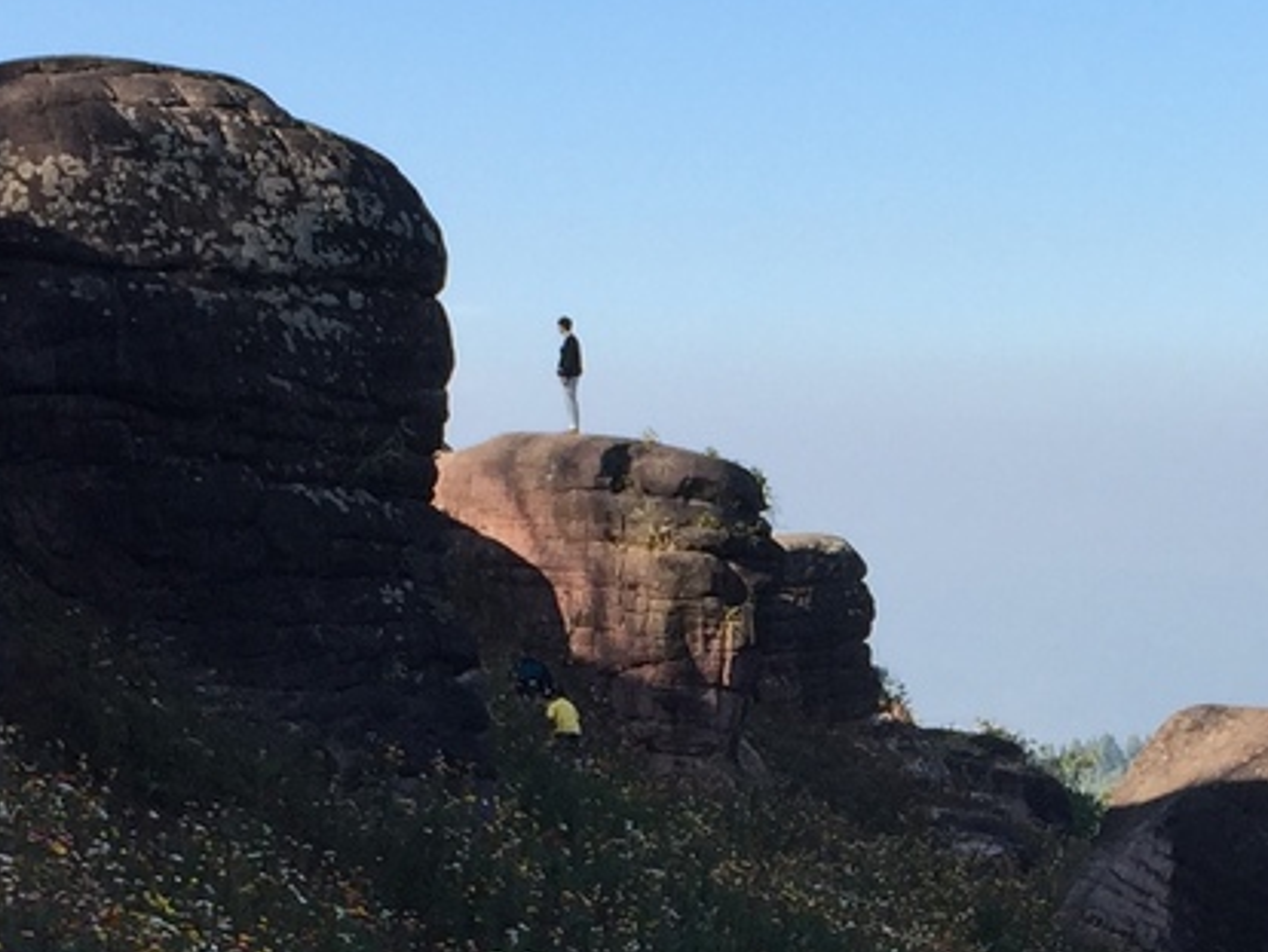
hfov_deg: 17.3
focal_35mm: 112
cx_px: 1100
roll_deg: -0.1
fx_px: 4105
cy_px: 845
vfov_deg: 13.1
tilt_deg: -4.0
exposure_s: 1/898
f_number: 2.2
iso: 32
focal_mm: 4.15
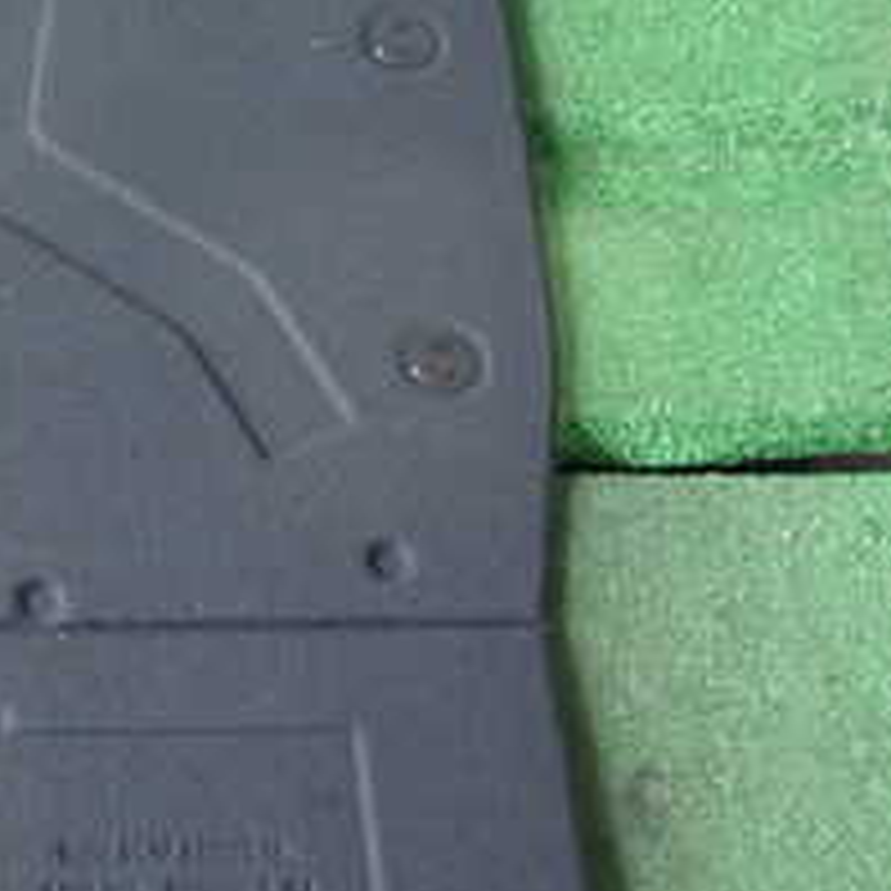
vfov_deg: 25.3
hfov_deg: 23.8
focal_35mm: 67
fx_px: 1951
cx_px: -140
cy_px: 716
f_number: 2
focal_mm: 4.5
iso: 320
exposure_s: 1/30
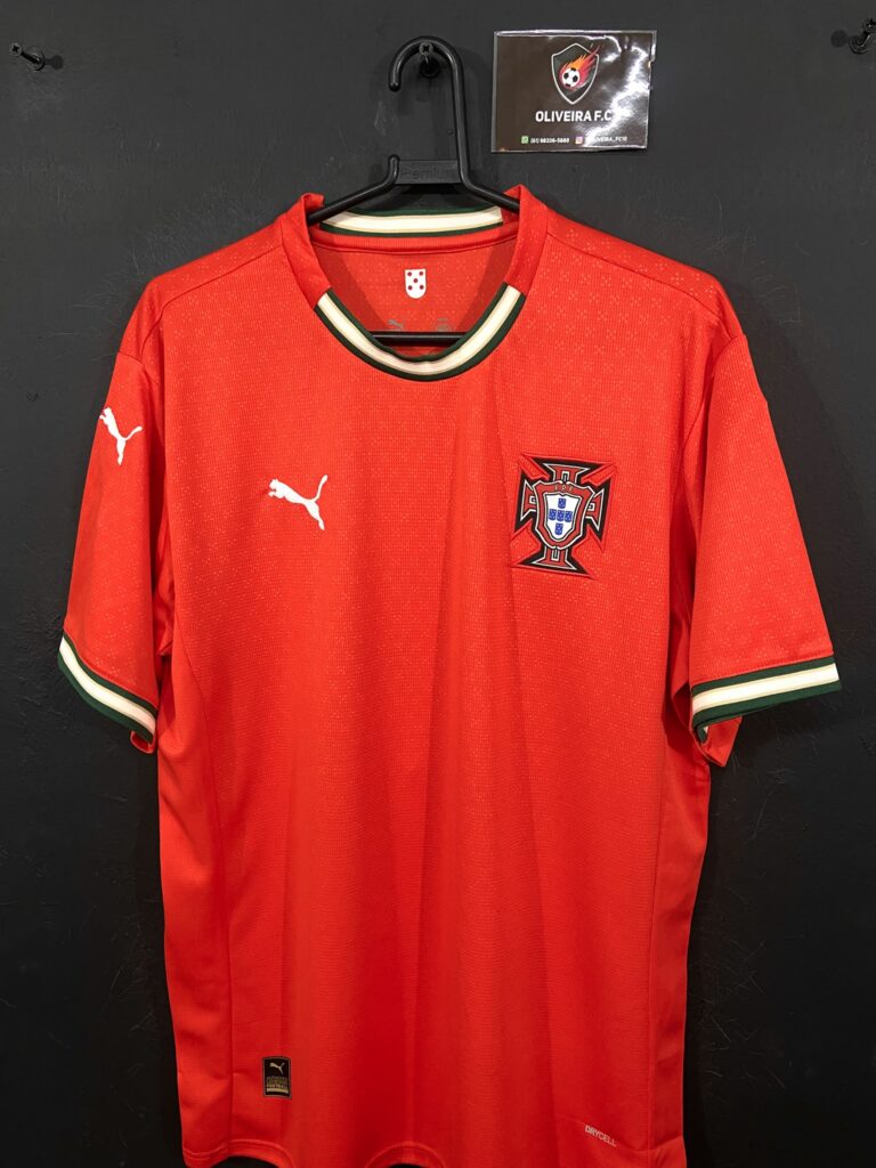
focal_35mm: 26
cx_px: 438
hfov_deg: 53.1
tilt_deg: -10.5
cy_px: 584
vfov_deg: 67.3
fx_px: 877
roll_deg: -0.3
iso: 200
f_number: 1.8
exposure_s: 1/60
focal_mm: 4.25
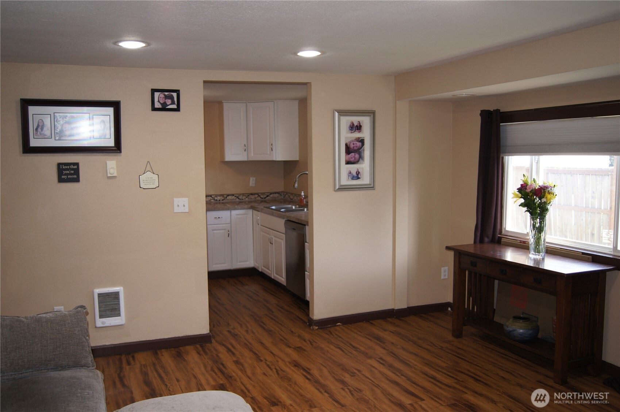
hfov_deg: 57.3
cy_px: 206
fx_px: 568
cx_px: 310
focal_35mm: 33
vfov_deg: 39.9
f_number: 4
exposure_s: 1/60
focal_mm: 22
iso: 200
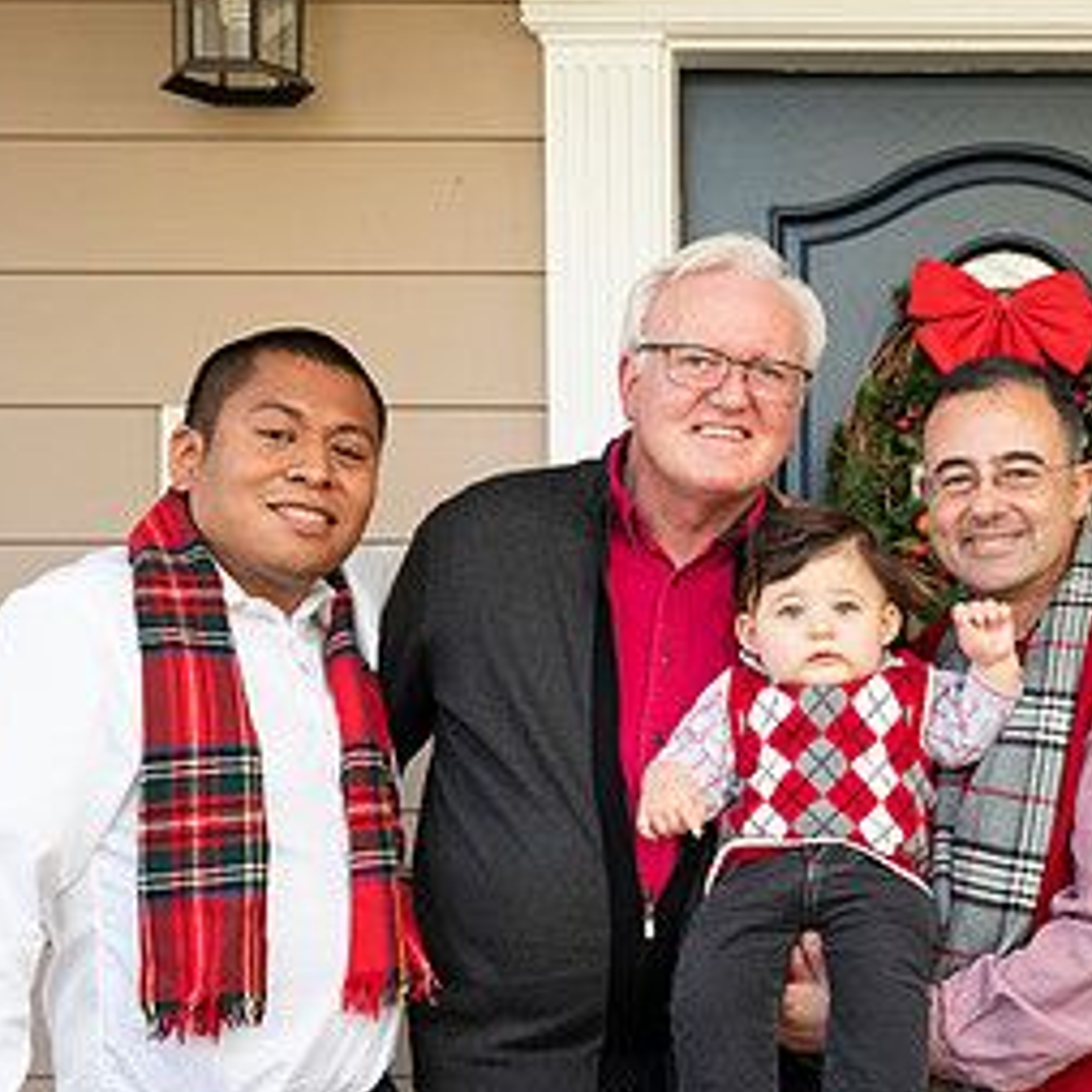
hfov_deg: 24.0
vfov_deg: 24.5
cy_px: 767
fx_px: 2498
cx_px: 989
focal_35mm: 70
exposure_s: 1/160
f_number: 4.8
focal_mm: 36
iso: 400
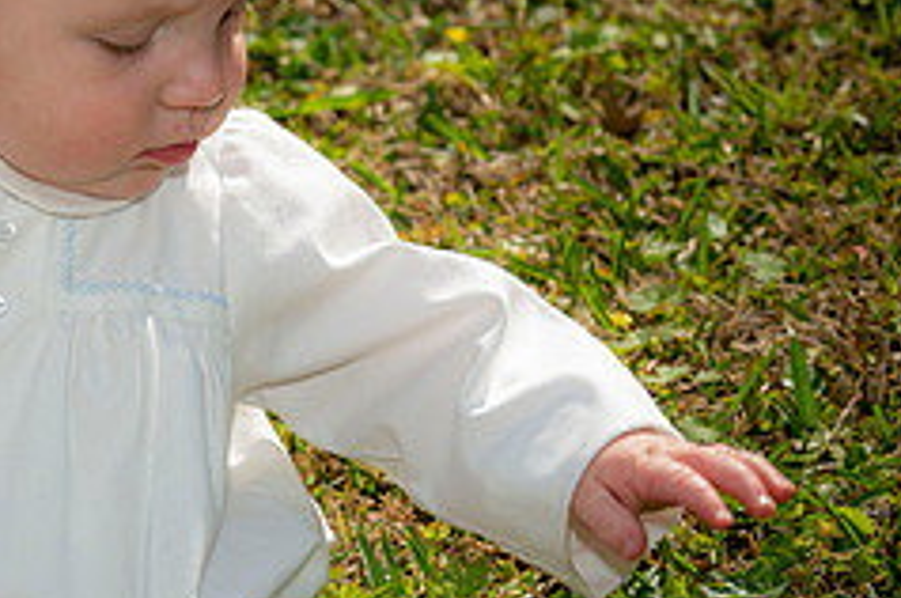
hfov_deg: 7.5
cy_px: 382
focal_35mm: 273
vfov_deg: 5.0
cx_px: -117
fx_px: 6823
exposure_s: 1/250
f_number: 6.3
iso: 50
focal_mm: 112
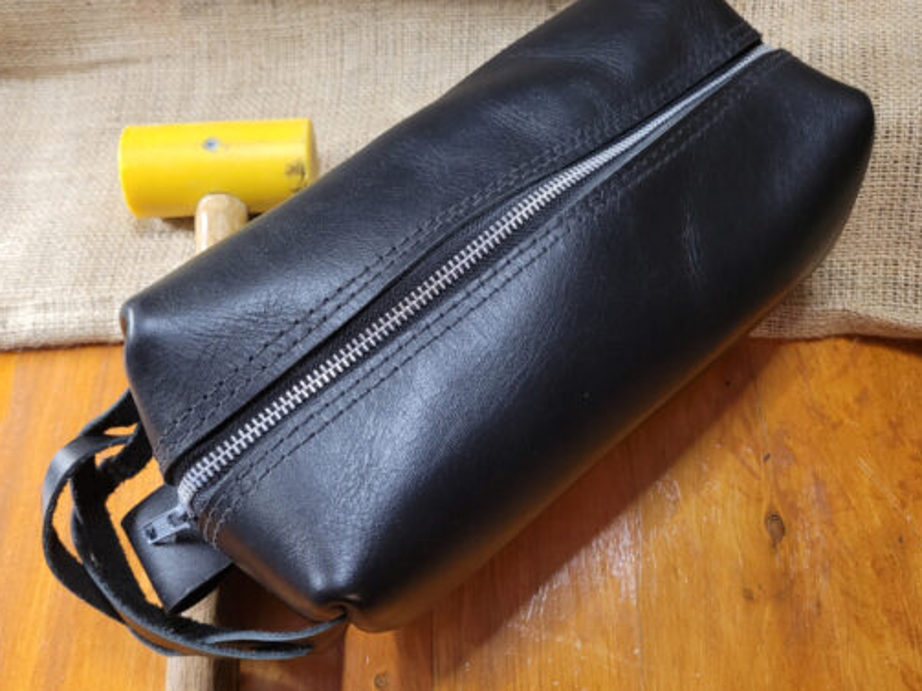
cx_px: 423
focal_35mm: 31
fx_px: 825
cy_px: 321
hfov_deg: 58.3
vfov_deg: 45.4
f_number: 1.8
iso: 500
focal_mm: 5.4
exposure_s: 1/40
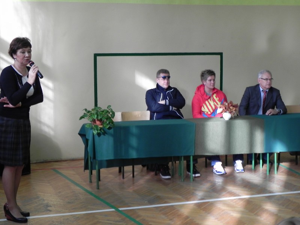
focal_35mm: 66
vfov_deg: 22.3
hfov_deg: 29.4
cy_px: 112
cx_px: 150
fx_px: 572
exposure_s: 1/31
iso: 160
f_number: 3.5
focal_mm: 11.8
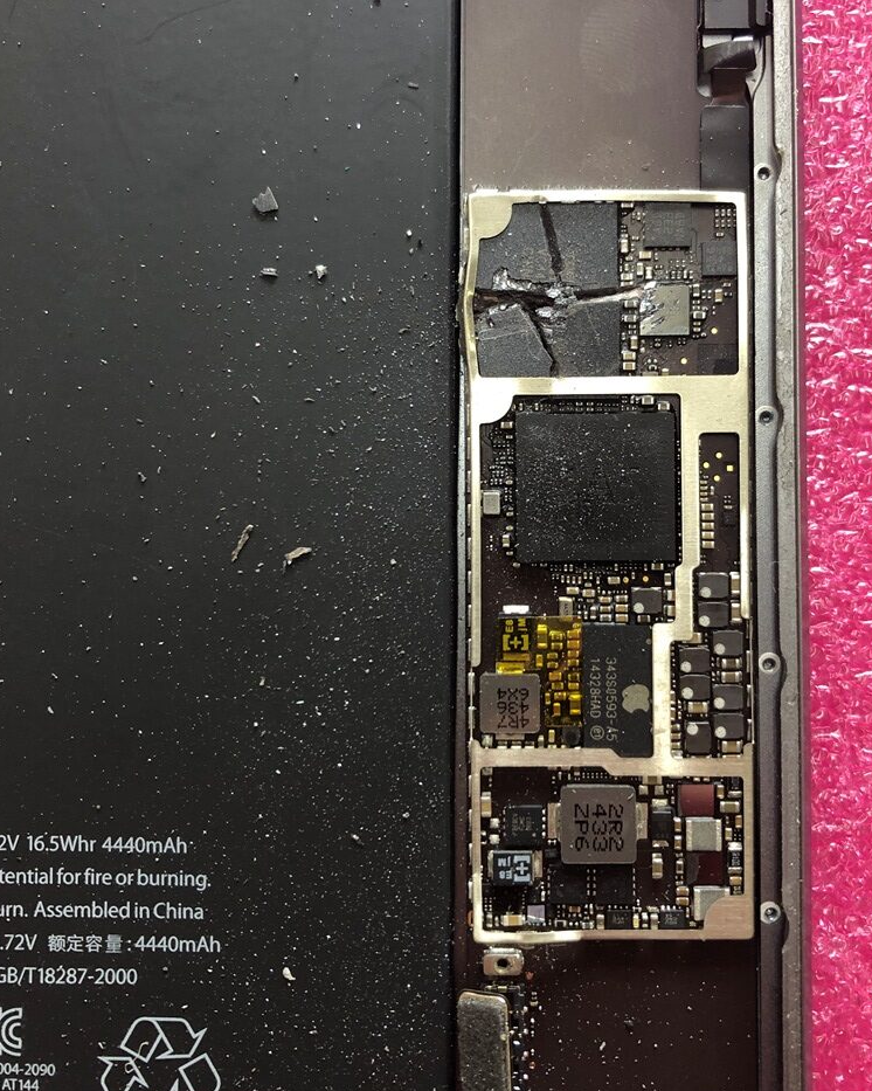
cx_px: 437
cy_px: 598
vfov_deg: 58.7
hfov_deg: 48.5
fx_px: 968
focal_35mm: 30
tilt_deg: -88.0
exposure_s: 1/25
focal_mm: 3.99
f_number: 1.8
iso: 32
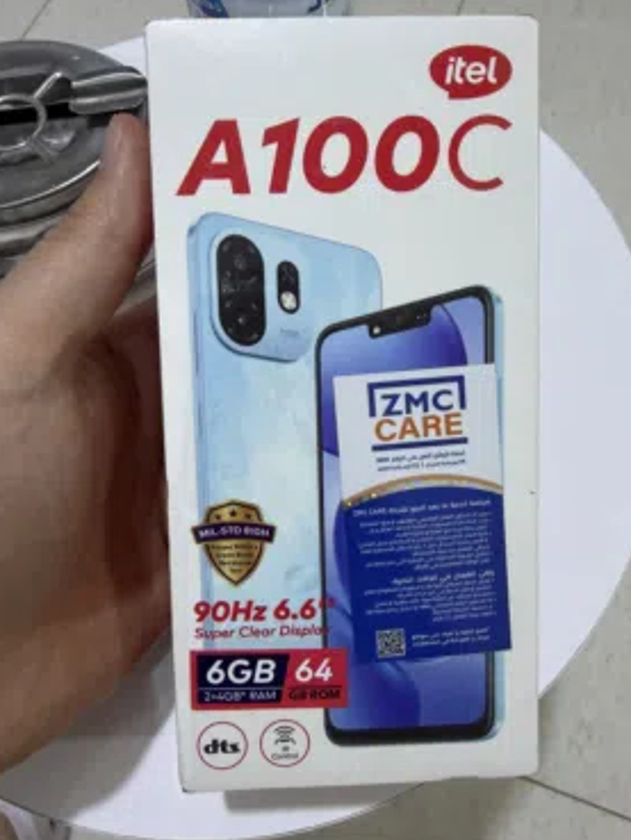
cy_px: 444
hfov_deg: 53.1
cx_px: 328
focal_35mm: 26
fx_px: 632
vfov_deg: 67.2
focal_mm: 2.22
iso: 250
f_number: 2.2
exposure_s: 1/100
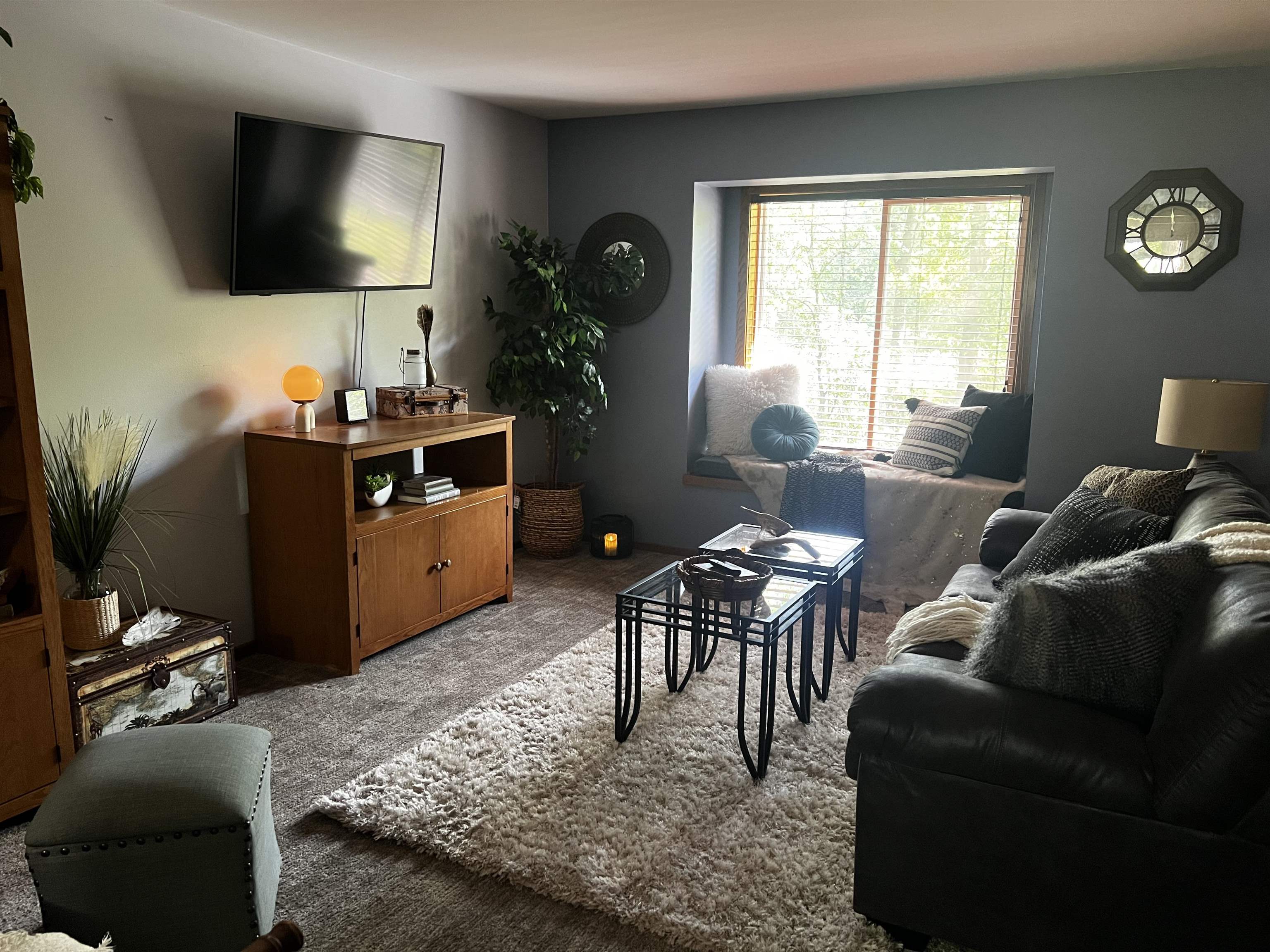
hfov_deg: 67.3
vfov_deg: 53.1
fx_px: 954
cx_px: 635
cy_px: 476
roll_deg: -1.2
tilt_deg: -11.8
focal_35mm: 26
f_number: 1.5
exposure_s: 1/60
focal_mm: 5.7
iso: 500
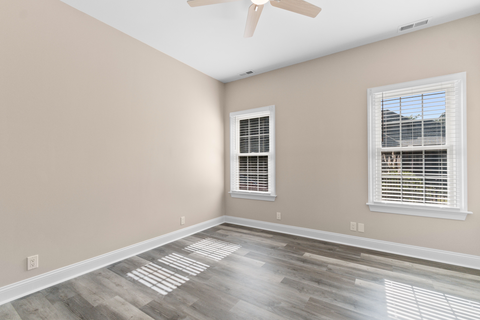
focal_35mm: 15
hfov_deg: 100.4
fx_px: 200
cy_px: 160
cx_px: 240
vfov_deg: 77.3
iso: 100
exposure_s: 1/50
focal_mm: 10
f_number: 4.5
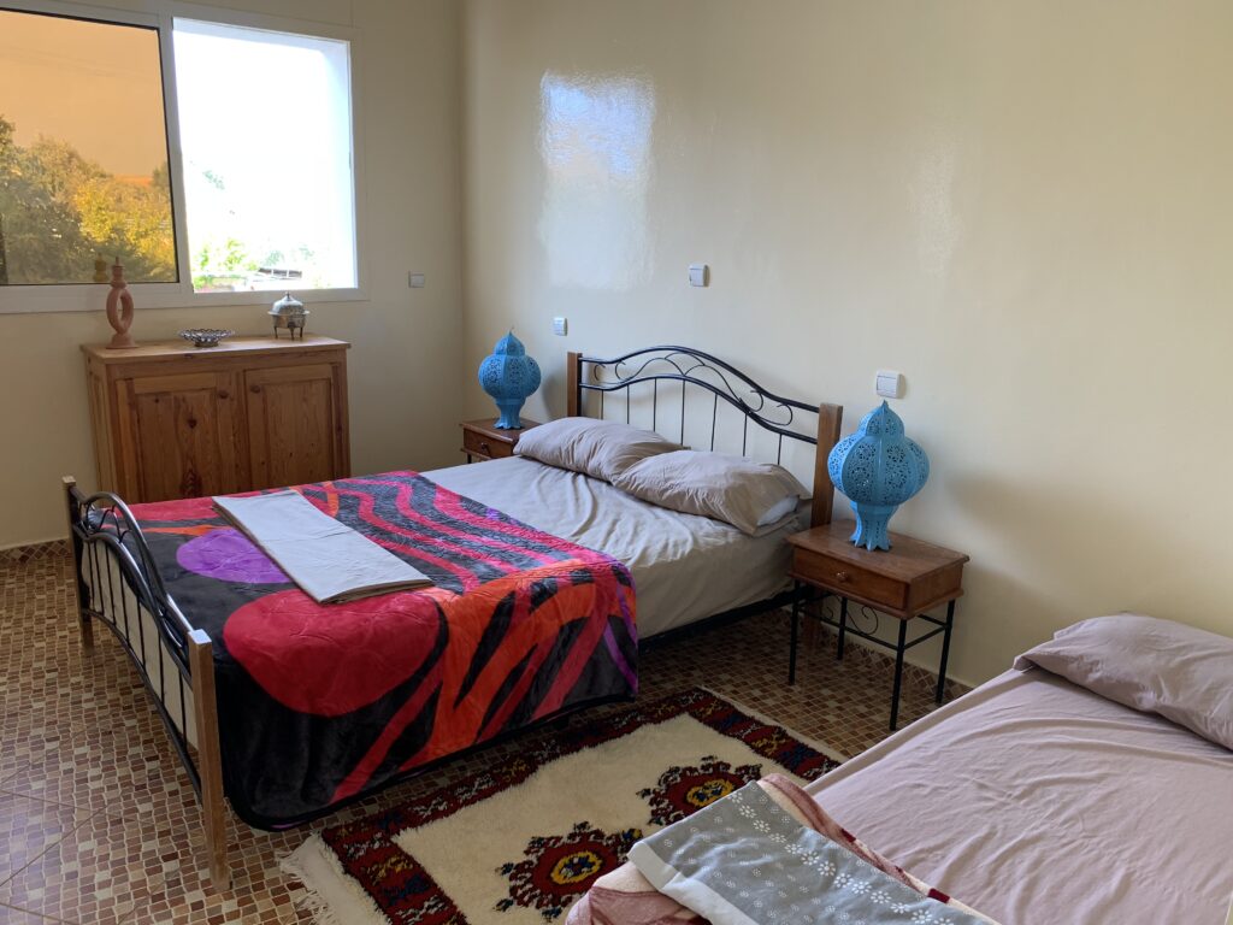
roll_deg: -2.0
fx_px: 926
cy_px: 462
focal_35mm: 26
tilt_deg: -12.2
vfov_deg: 53.1
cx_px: 616
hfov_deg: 67.3
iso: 100
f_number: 1.8
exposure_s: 1/103
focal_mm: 4.25
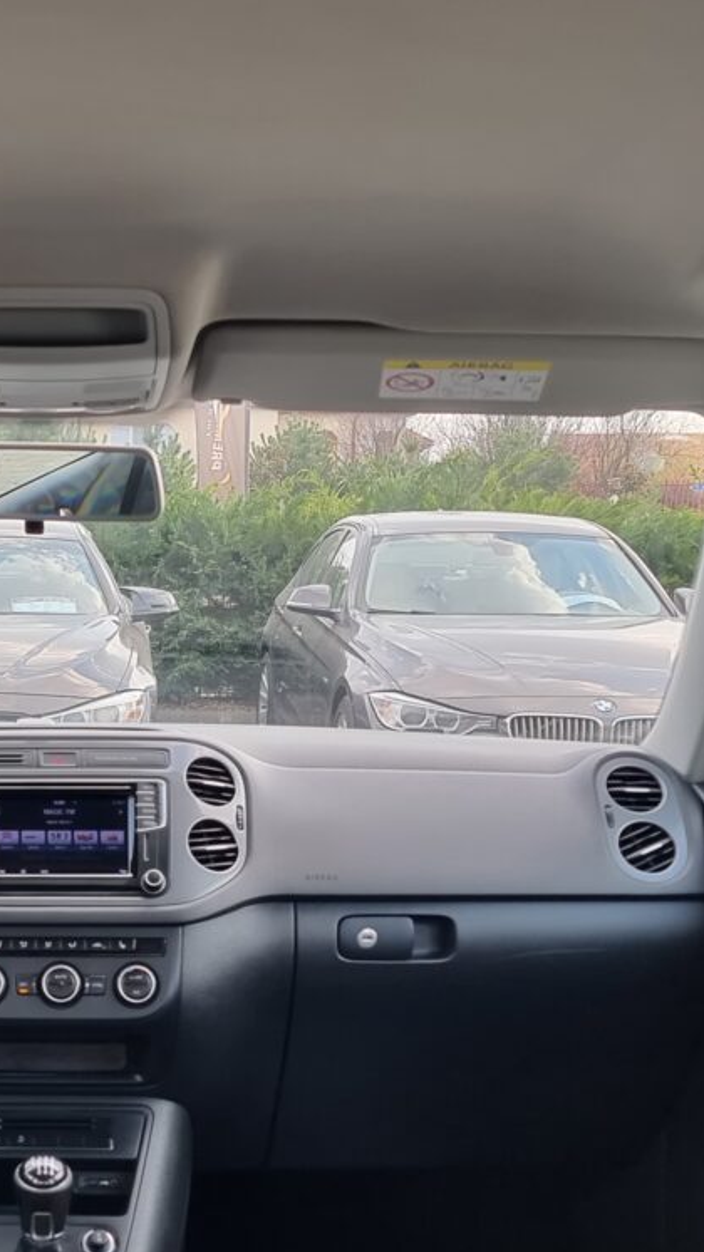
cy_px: 826
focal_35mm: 56
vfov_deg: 36.9
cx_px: 17
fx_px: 1859
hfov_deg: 20.8
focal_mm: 6.7
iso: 50
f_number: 1.8
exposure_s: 1/100
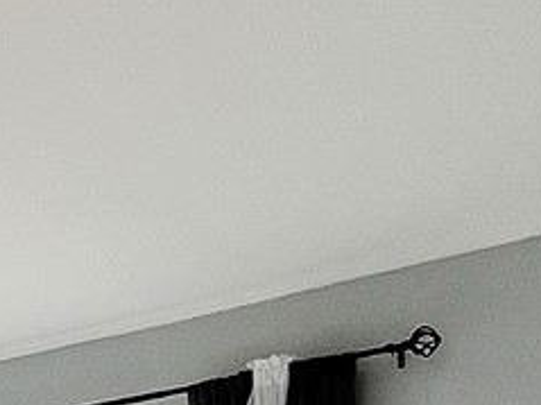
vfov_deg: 14.1
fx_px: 1359
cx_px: -188
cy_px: 828
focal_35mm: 87
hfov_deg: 20.3
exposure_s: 1/120
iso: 32
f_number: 1.8
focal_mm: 1.57
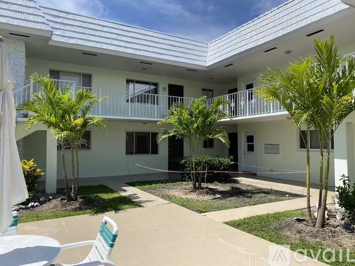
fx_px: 267
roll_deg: -0.3
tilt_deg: +0.6
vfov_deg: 53.0
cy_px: 133
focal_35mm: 26
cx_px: 178
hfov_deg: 67.3
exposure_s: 1/3040
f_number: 1.8
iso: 32
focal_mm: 4.25
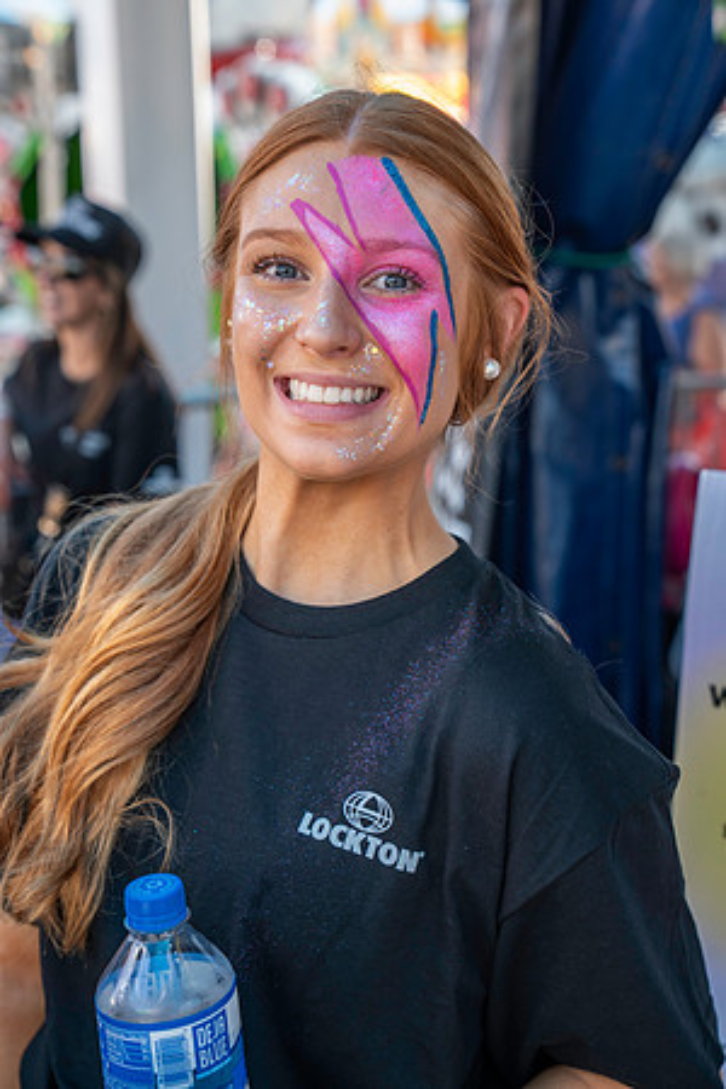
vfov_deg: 32.9
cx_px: 363
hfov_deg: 22.3
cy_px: 544
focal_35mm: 61
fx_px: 1845
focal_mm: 61
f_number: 4.5
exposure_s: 1/200
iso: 320
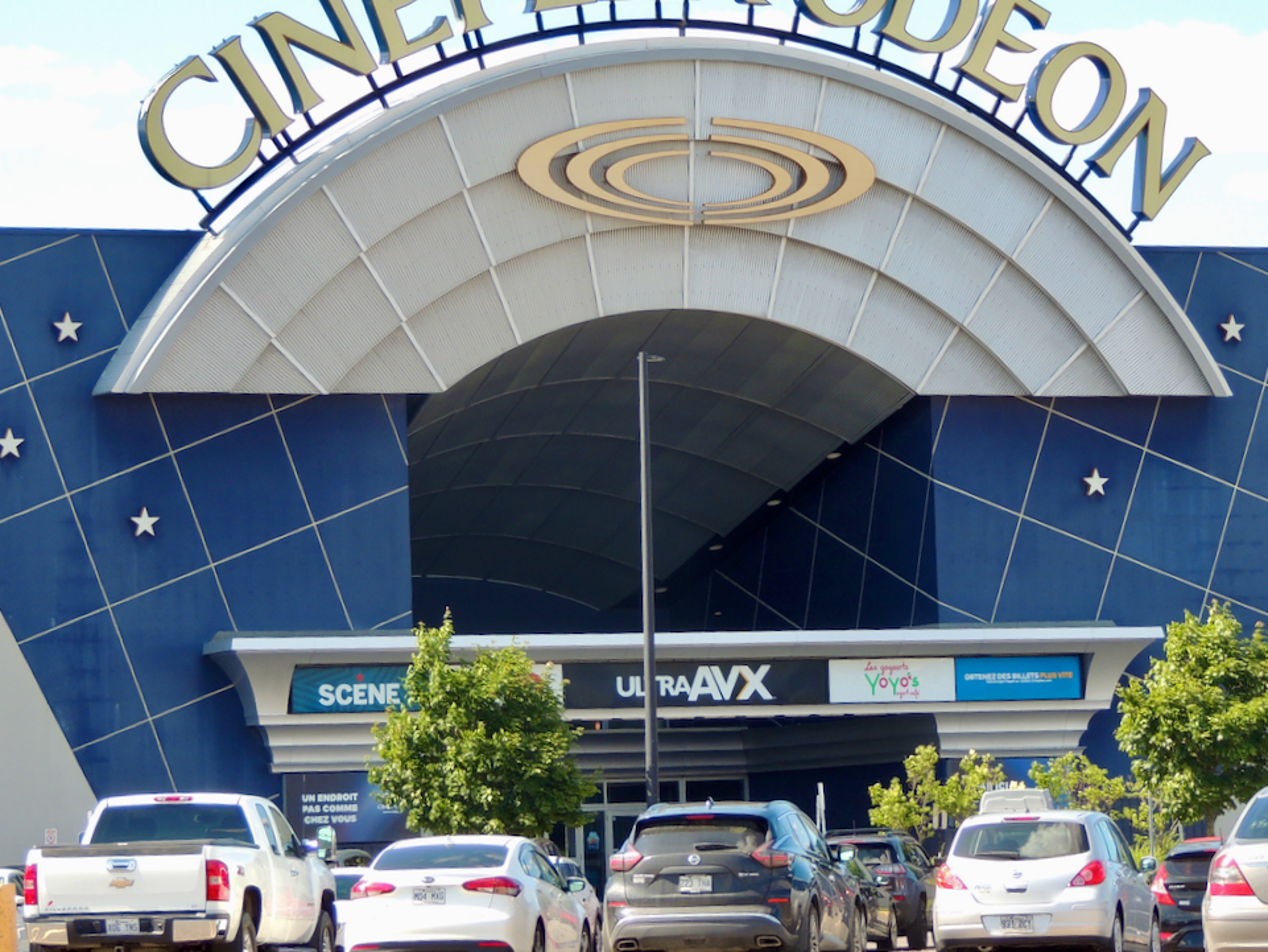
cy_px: 408
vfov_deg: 8.2
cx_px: 648
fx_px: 6631
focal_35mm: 181
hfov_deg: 10.9
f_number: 4.4
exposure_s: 1/200
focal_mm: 25.8
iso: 100
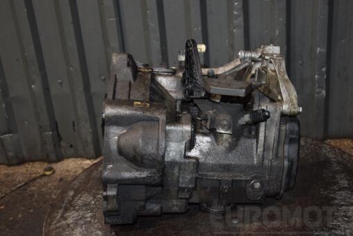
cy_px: 124
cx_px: 197
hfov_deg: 37.5
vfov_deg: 25.5
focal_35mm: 53
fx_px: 520
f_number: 5
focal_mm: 30
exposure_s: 1/60
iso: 800
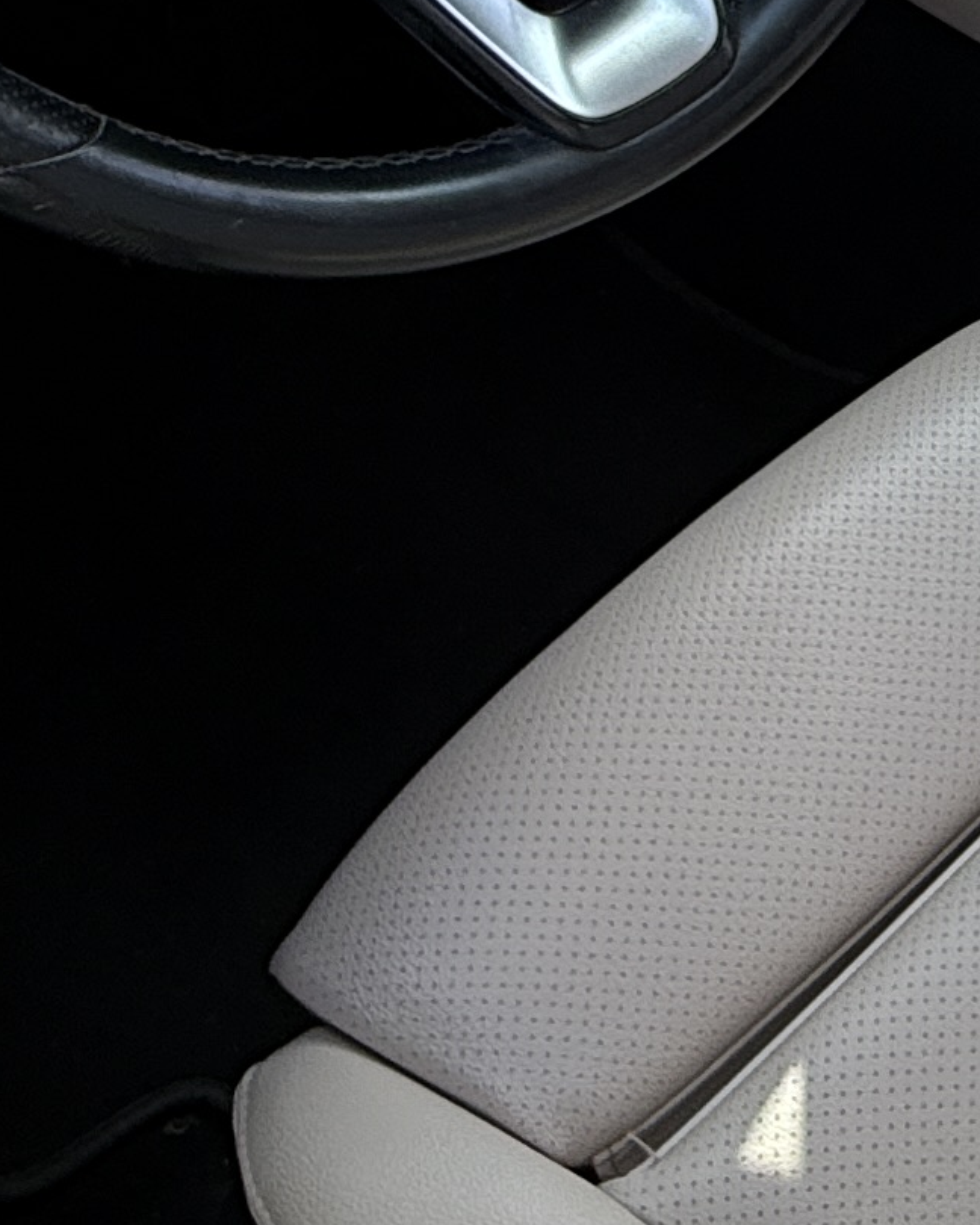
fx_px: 2465
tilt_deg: -46.6
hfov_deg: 21.1
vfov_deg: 27.1
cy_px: 174
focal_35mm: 68
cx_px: 1128
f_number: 2.2
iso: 50
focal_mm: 2.22
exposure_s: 1/115
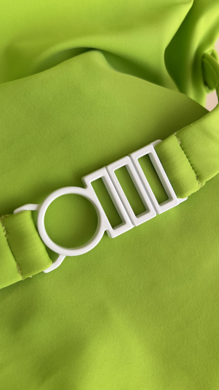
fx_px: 299
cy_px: 199
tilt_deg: -55.5
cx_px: 87
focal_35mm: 29
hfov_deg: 40.0
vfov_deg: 66.1
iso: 40
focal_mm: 5.96
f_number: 1.6
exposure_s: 1/167
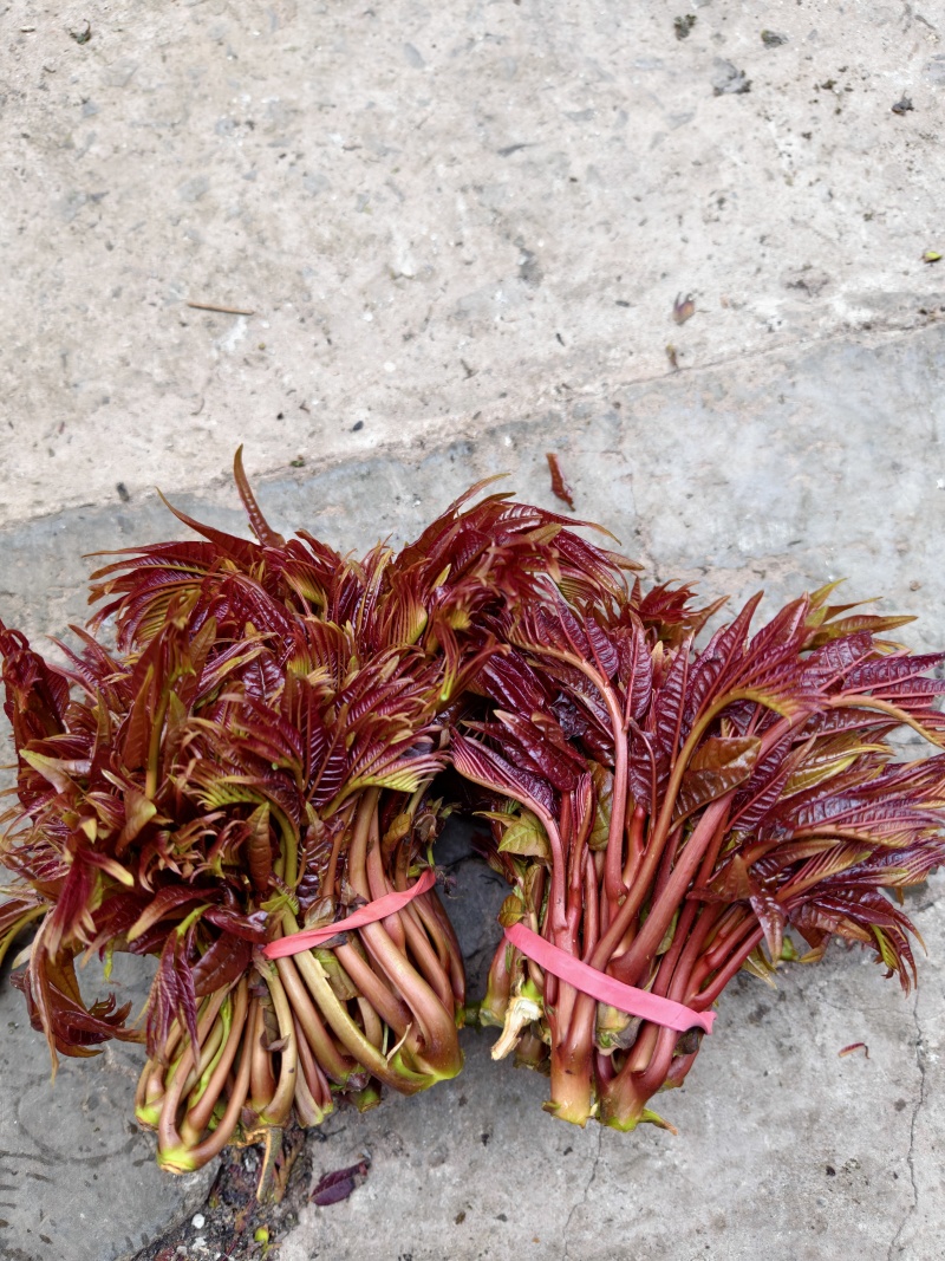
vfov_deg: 73.9
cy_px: 630
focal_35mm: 23
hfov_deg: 58.9
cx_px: 472
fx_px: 837
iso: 50
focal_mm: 5.56
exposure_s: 1/204
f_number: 1.88
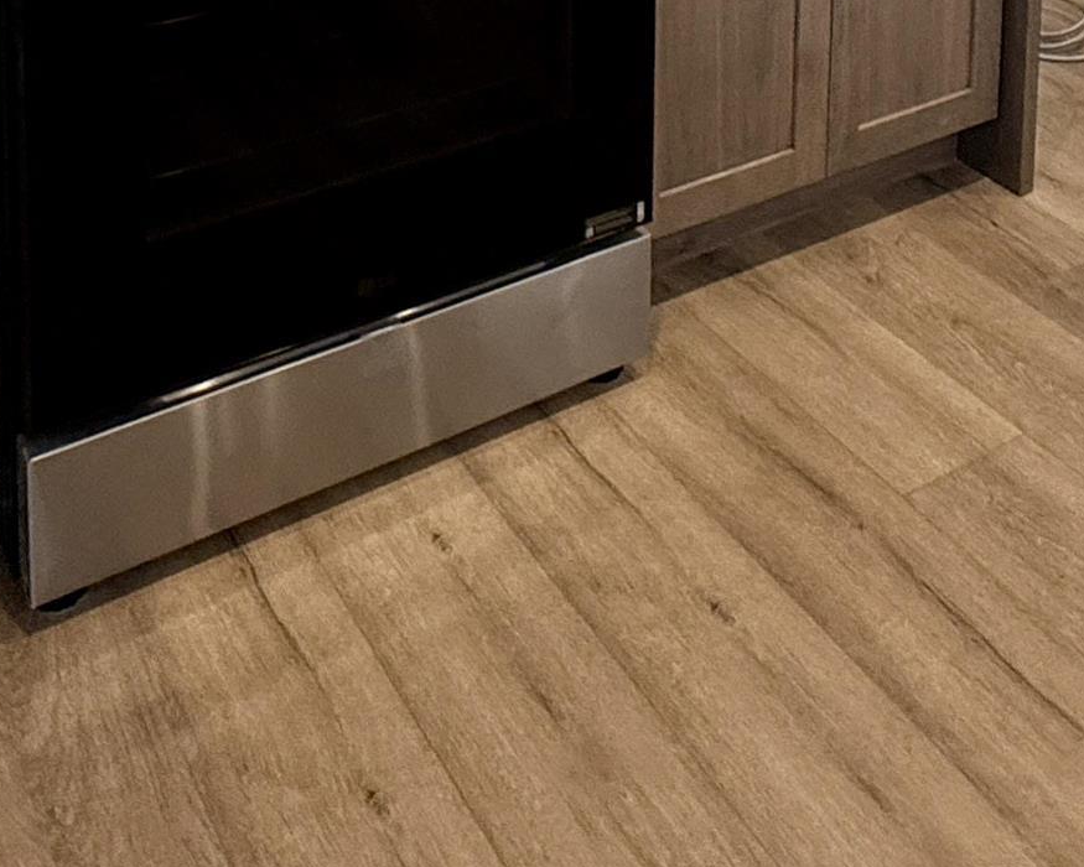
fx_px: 1540
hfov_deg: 38.6
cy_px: -515
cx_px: 417
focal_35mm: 48
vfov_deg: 23.4
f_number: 2.2
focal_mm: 2.22
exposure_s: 1/120
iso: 250
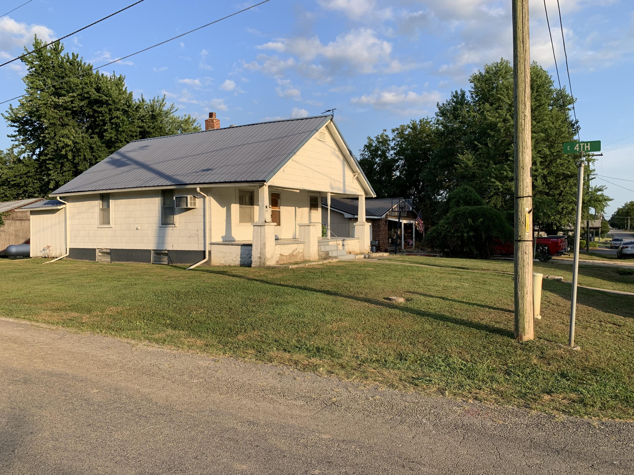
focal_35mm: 26
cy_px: 238
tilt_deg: -1.9
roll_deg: +1.8
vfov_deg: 53.1
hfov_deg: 67.3
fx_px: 476
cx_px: 317
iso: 25
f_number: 1.8
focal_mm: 4.25
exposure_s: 1/1032
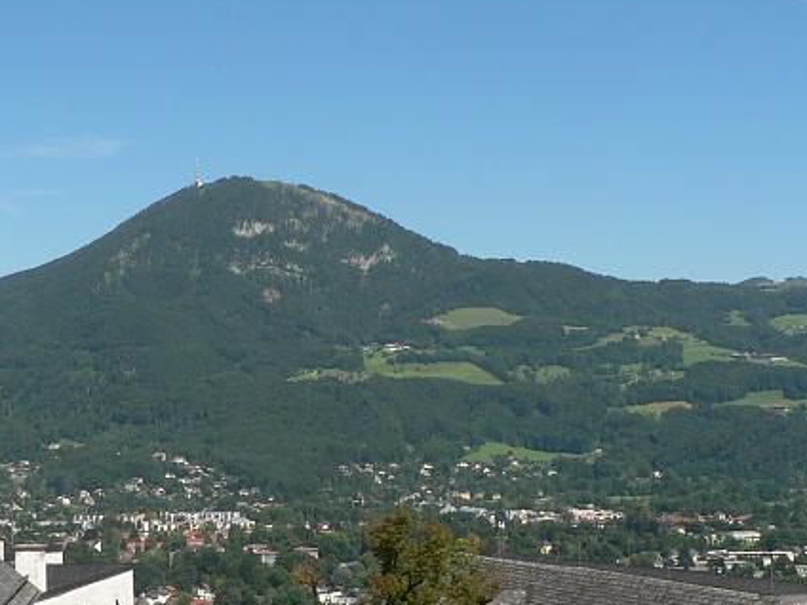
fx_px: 1585
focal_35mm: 68
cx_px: 318
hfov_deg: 28.5
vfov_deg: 21.6
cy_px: 363
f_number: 5.6
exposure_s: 1/400
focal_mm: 6
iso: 80
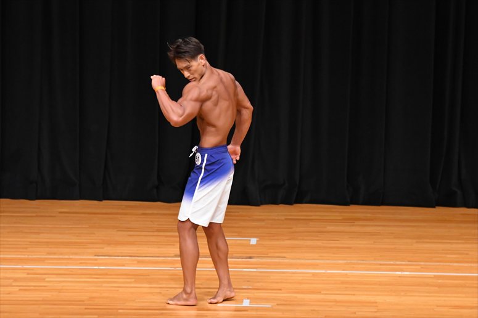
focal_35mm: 270
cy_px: 159
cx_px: 239
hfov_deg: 7.6
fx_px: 3583
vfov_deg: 5.1
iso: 4000
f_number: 5.6
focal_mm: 180
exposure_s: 1/400
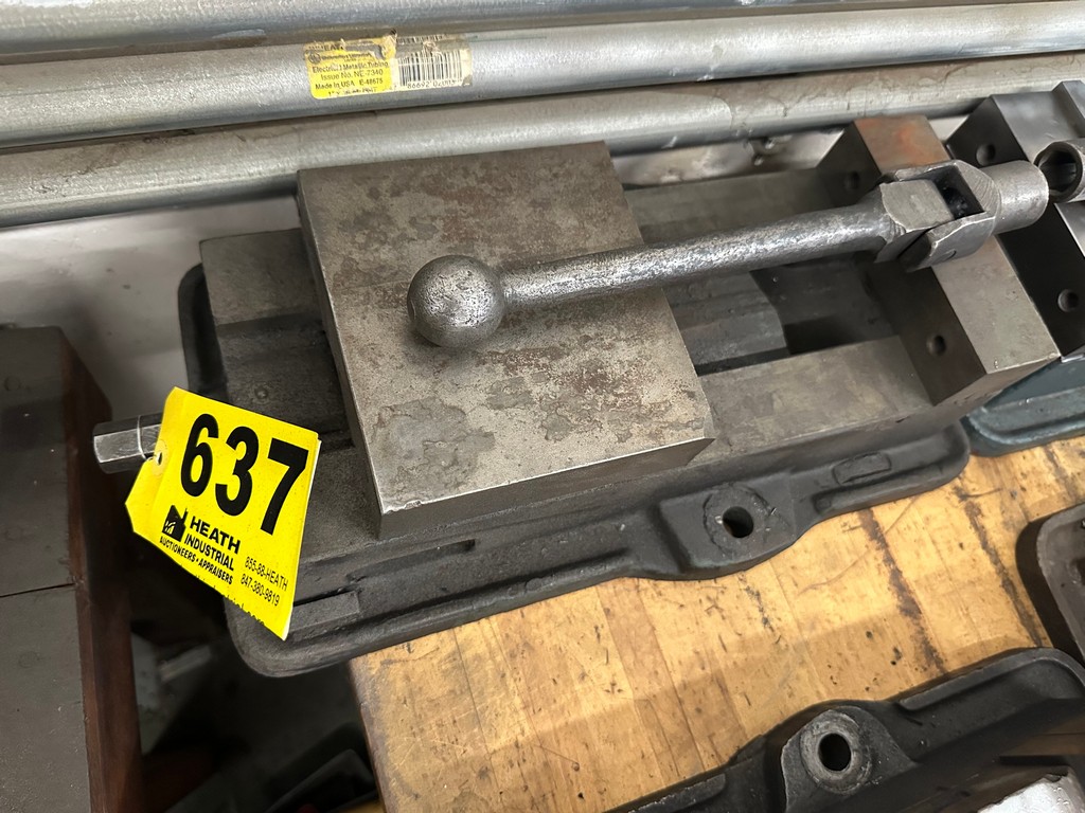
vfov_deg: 56.8
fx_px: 752
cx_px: 542
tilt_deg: -63.2
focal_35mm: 24
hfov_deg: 71.6
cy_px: 406
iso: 1000
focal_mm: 6.86
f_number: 1.78
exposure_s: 1/55
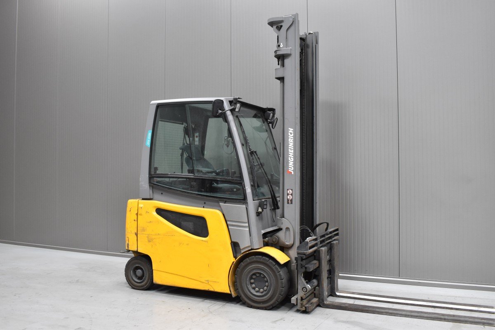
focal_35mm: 33
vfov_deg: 40.0
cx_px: 248
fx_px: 454
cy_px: 165
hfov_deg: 57.2
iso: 1250
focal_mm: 22
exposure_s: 1/30
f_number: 5.6
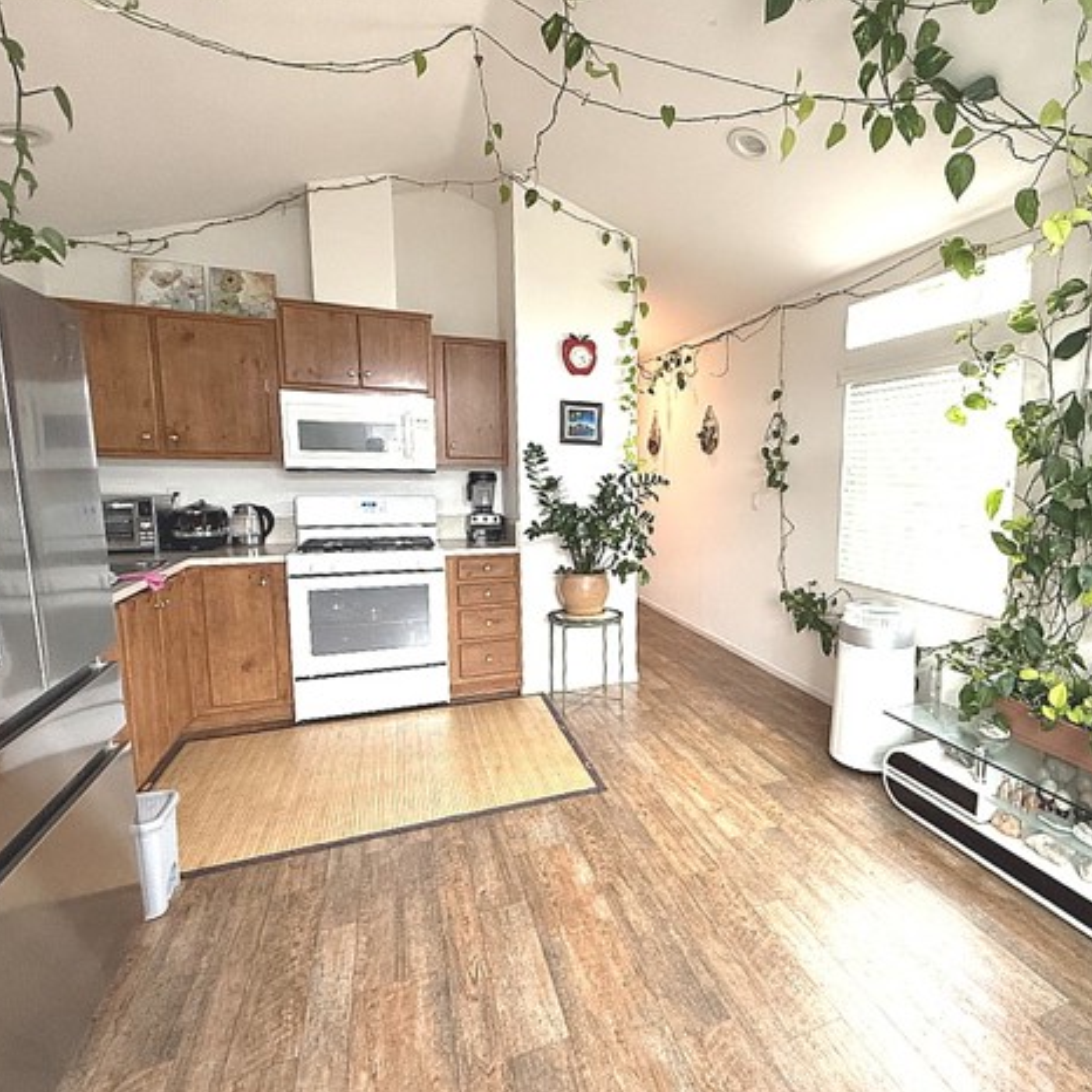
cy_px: 548
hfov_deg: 81.5
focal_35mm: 17
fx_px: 607
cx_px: 717
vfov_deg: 84.0
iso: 200
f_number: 2.2
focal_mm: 2.22
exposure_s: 1/120
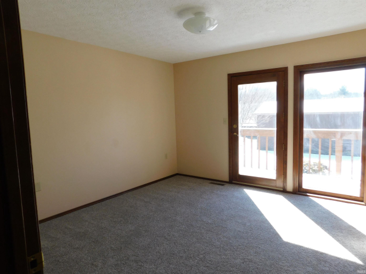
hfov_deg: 73.9
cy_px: 137
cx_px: 183
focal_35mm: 23
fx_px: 243
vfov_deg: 58.9
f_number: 3
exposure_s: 1/200
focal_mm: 4
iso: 125
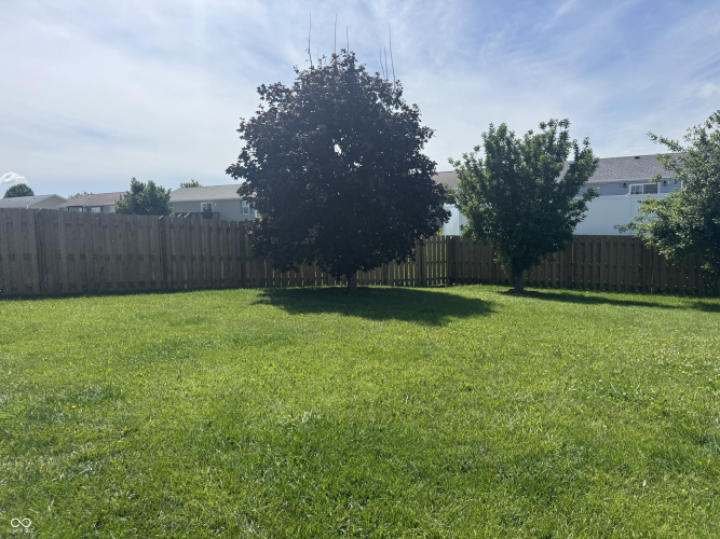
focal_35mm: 24
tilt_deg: -5.1
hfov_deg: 71.6
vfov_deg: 56.8
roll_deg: +1.2
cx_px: 360
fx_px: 499
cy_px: 270
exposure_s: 1/4950
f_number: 1.78
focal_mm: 6.76
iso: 80
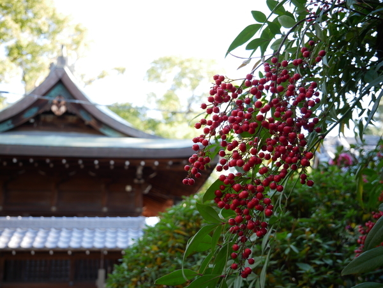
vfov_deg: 36.0
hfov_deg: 46.8
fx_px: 443
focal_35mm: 40
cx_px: 192
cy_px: 144
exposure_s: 1/60
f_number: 4.1
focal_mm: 20
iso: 200
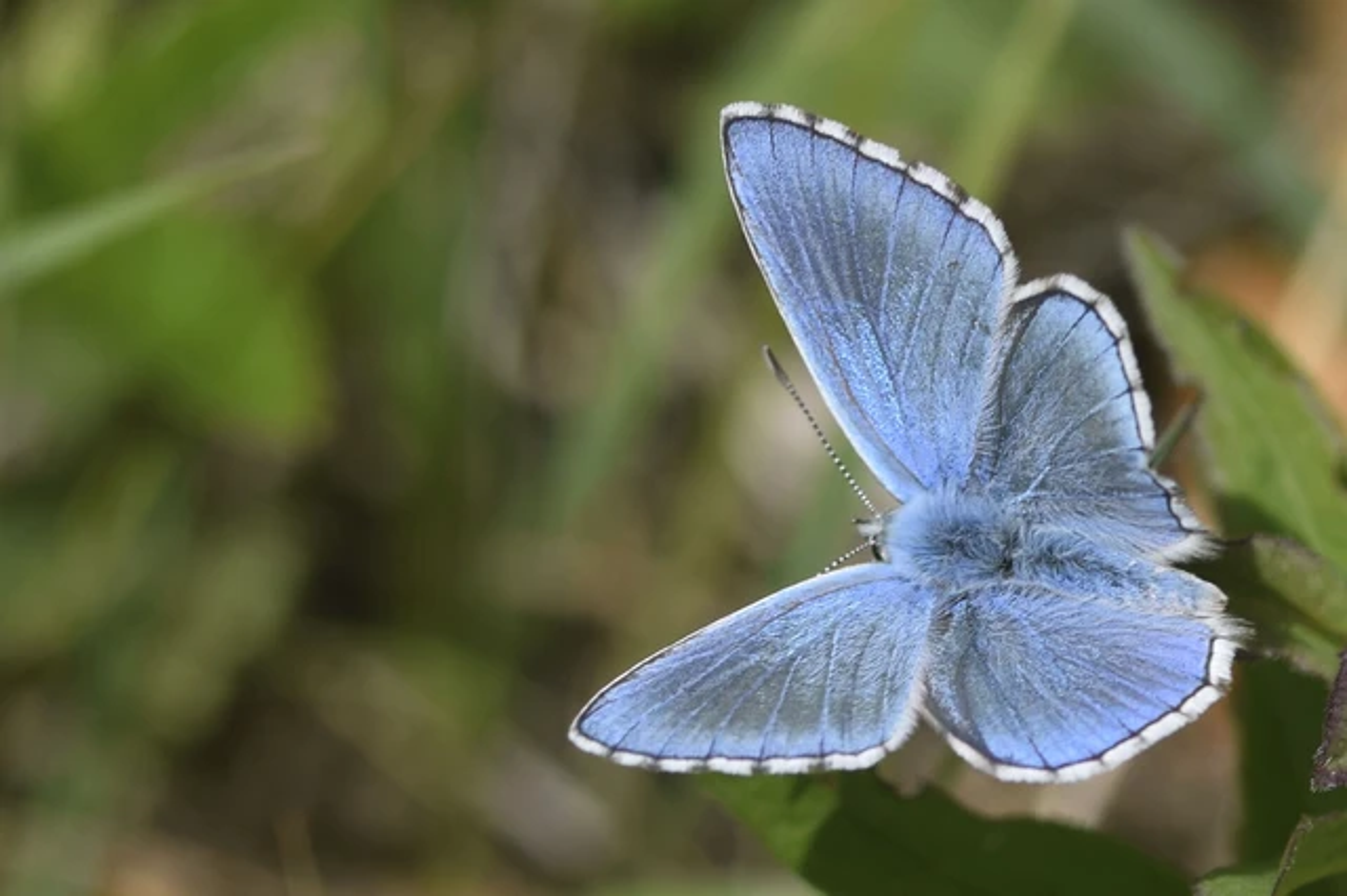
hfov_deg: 13.0
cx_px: 674
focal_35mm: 158
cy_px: 448
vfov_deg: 8.7
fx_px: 5890
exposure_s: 1/640
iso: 100
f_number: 6.3
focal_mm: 105
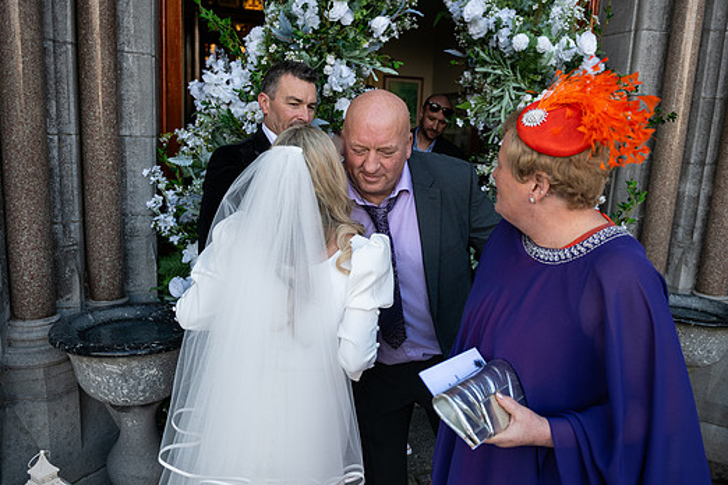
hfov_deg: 61.9
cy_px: 260
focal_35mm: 30
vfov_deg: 43.6
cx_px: 384
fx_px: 607
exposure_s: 1/1600
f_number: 3.5
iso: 500
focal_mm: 27
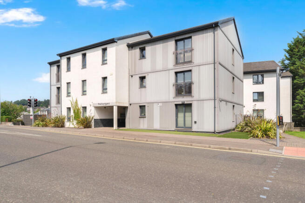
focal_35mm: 24
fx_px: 203
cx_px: 152
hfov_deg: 73.7
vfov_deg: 53.2
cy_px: 102
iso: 200
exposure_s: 1/1250
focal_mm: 24
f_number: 5.6
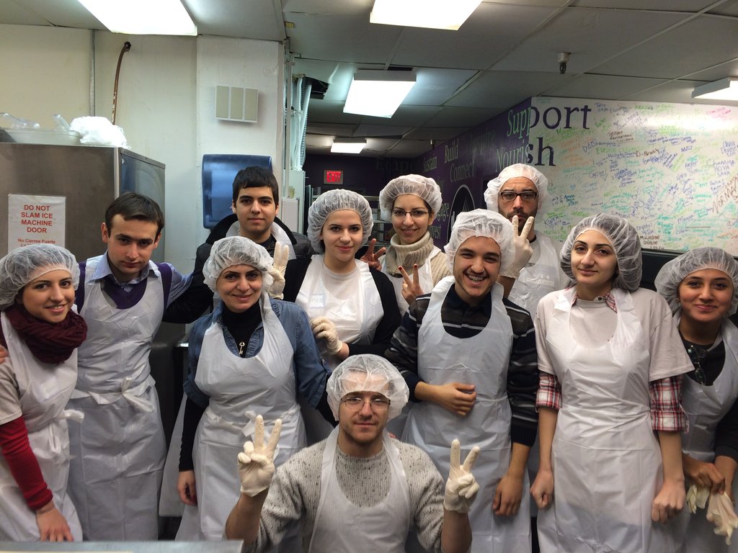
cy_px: 276
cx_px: 369
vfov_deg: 46.8
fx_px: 640
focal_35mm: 30
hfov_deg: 60.0
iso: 64
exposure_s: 1/30
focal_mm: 4.12
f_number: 2.2
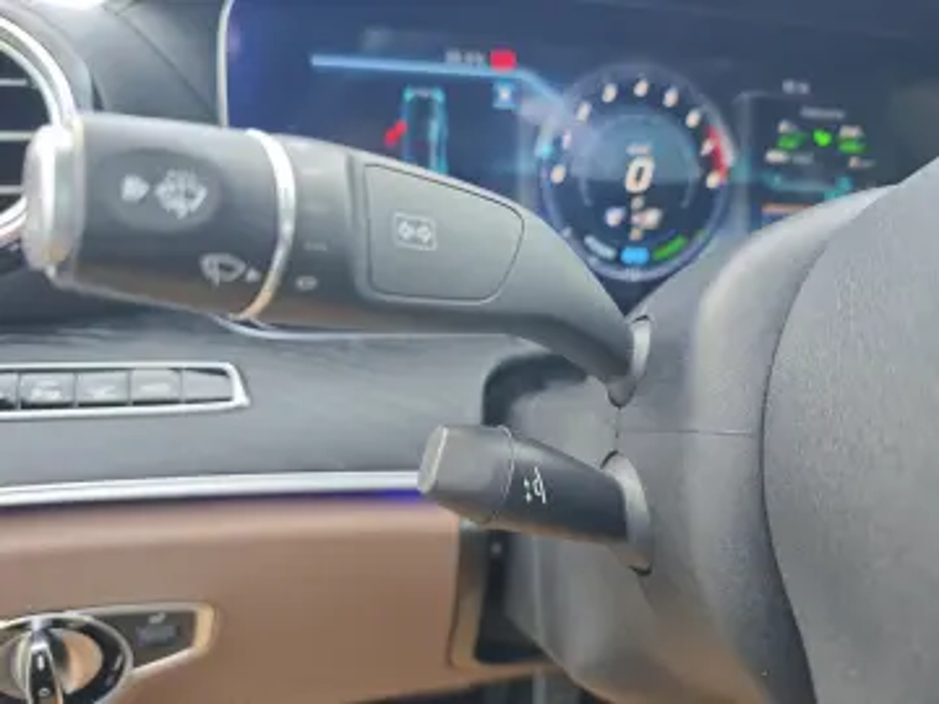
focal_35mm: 23
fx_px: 624
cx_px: 470
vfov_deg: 58.9
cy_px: 352
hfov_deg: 73.9
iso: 100
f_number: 1.6
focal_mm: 6.55
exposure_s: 1/63.5
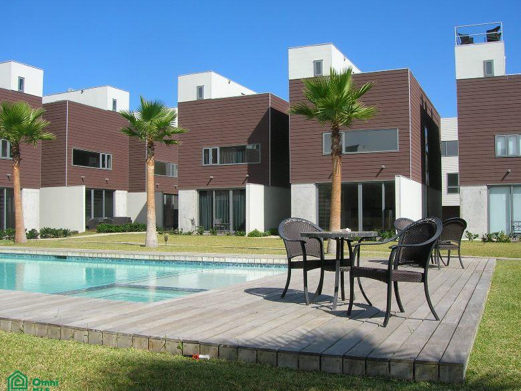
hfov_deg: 52.6
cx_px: 268
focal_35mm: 35
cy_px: 200
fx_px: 527
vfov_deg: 40.7
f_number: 4.9
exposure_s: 1/445
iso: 50
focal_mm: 5.7
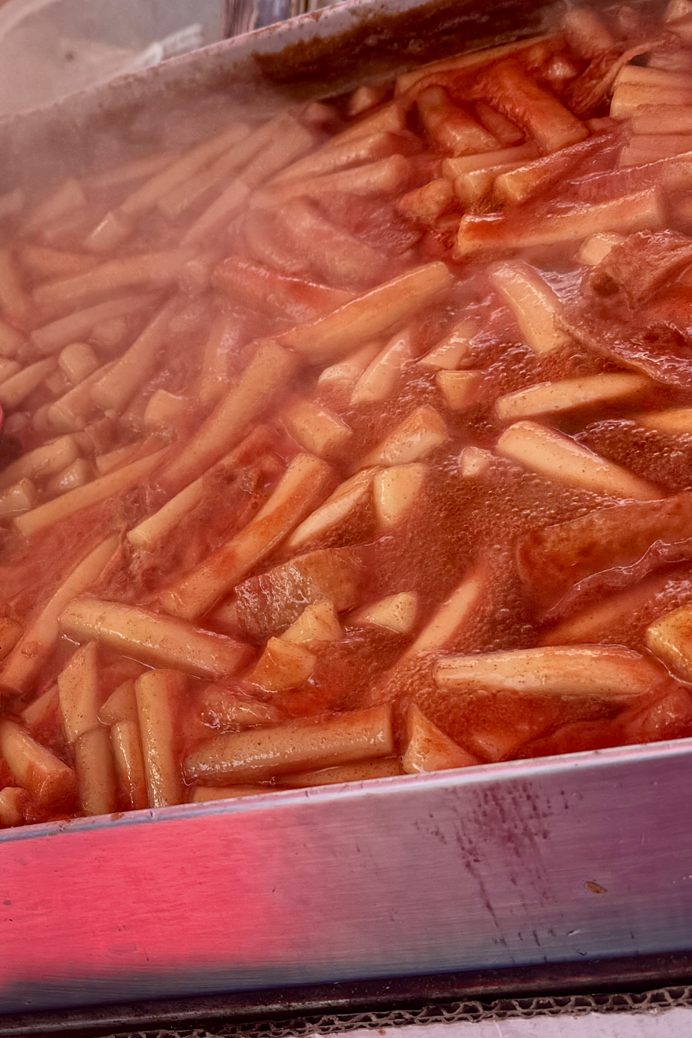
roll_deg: +35.4
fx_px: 1931
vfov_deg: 29.9
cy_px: 692
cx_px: -92
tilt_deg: -39.4
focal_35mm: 67
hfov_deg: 19.4
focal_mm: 6.76
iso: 80
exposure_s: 1/693
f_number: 1.78
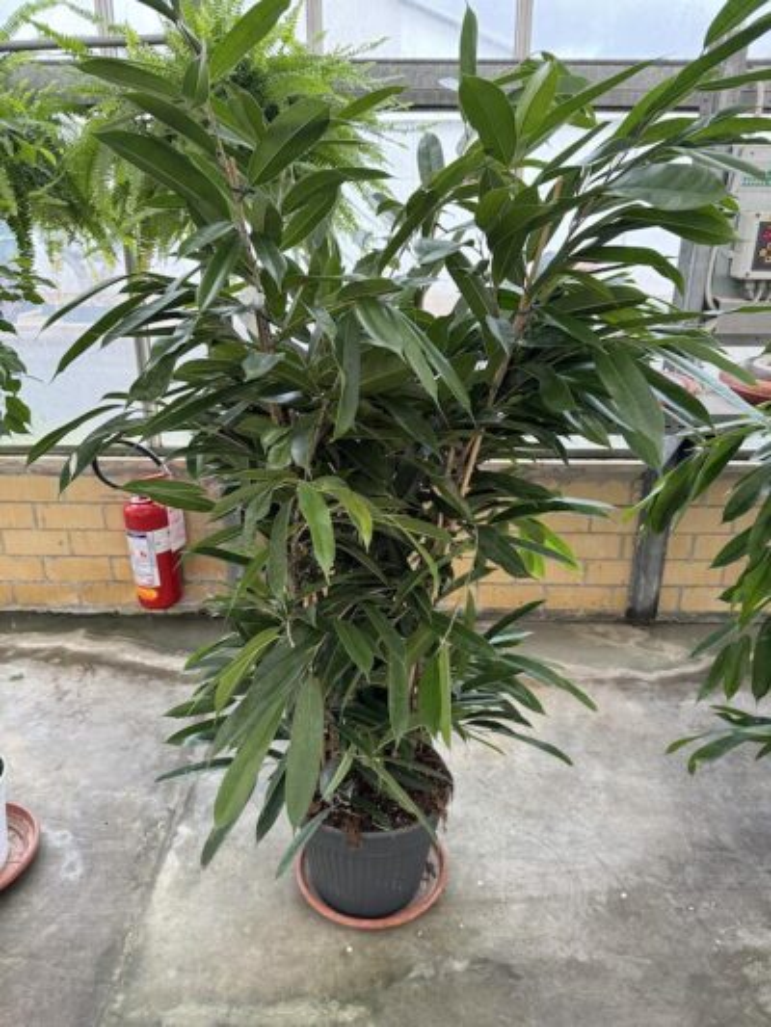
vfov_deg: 71.6
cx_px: 386
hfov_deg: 56.8
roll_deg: -0.1
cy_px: 514
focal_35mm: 24
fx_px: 712
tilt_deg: -20.9
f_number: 1.78
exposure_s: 1/50
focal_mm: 6.86
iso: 160
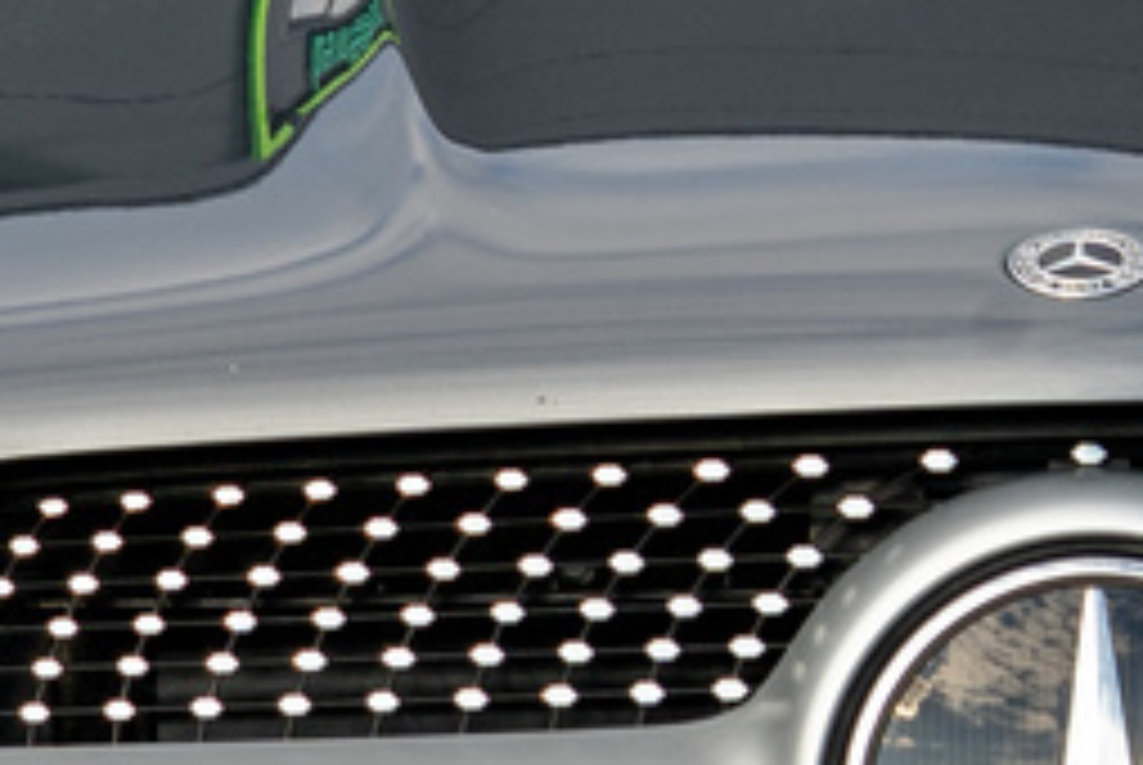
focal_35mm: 1019
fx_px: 32390
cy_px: 587
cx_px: 1066
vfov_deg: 1.4
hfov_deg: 2.0
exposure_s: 1/125
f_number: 11
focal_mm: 162
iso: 400
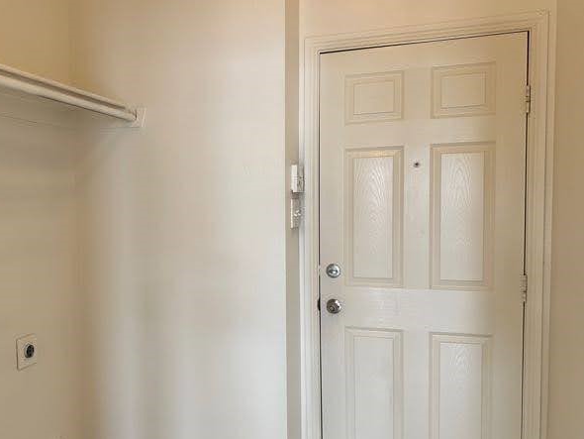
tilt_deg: -3.4
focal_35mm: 34
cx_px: 213
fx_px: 574
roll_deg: +1.0
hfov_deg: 53.2
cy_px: 247
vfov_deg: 41.7
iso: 125
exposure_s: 1/60
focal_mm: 6.86
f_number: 1.78
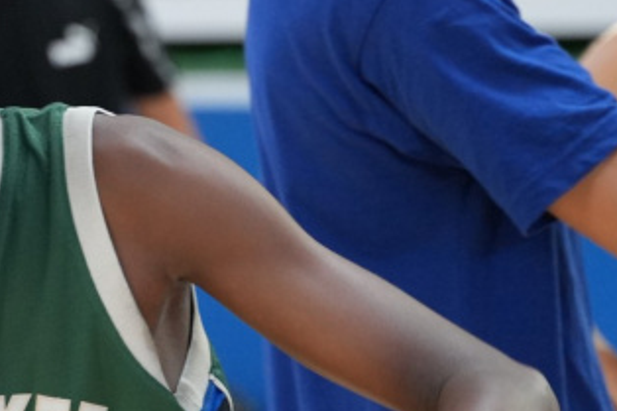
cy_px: 97
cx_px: -24
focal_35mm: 286
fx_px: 4904
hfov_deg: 7.2
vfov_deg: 4.8
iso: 2000
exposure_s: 1/400
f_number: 2.8
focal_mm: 75
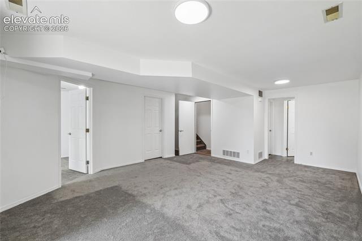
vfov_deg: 77.3
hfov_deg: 100.4
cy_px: 120
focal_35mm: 15
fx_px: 151
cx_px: 181
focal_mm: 10
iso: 800
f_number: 8
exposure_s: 1/30
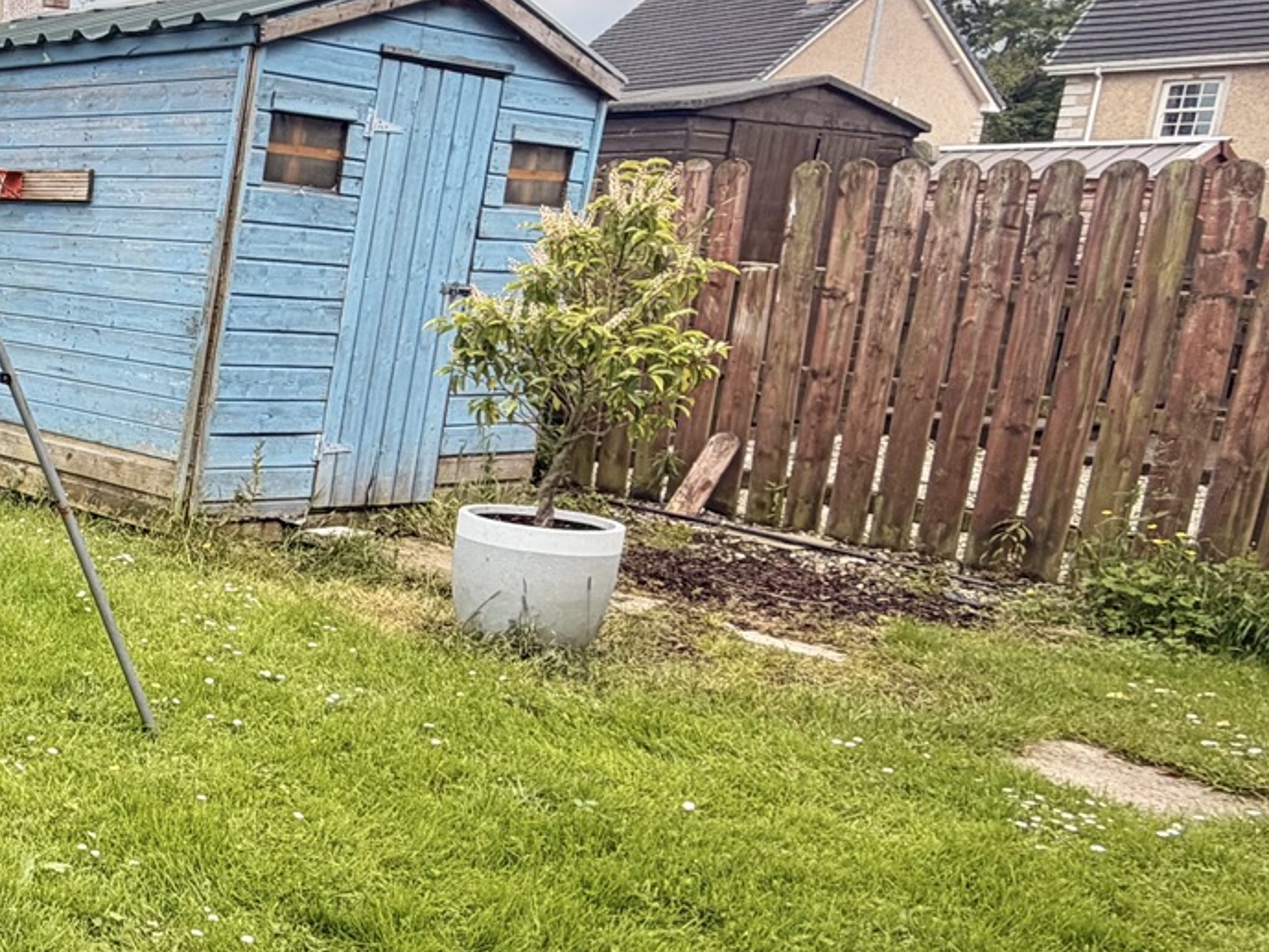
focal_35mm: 39
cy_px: 521
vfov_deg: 36.8
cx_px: -282
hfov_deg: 36.2
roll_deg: -1.8
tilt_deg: -12.1
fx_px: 1430
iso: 32
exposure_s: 1/770
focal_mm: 2.22
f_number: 2.2
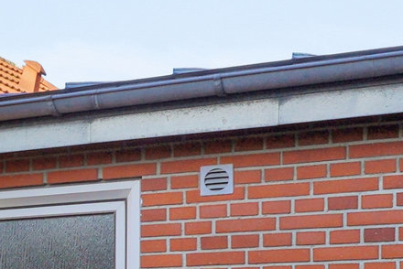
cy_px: 331
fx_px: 1259
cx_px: -422
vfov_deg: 11.9
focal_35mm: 112
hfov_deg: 14.7
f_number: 8
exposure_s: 1/100
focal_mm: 11
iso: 100
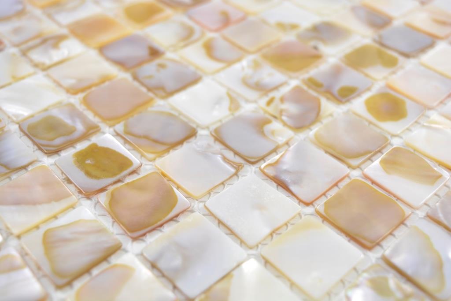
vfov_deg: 29.9
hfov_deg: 43.6
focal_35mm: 45
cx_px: 226
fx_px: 564
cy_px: 150
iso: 125
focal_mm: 30
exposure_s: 1/40
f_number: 5.6
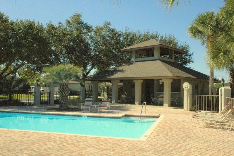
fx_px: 234
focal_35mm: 36
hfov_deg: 53.2
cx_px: 117
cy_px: 78
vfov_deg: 36.8
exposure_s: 1/500
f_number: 20
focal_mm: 24
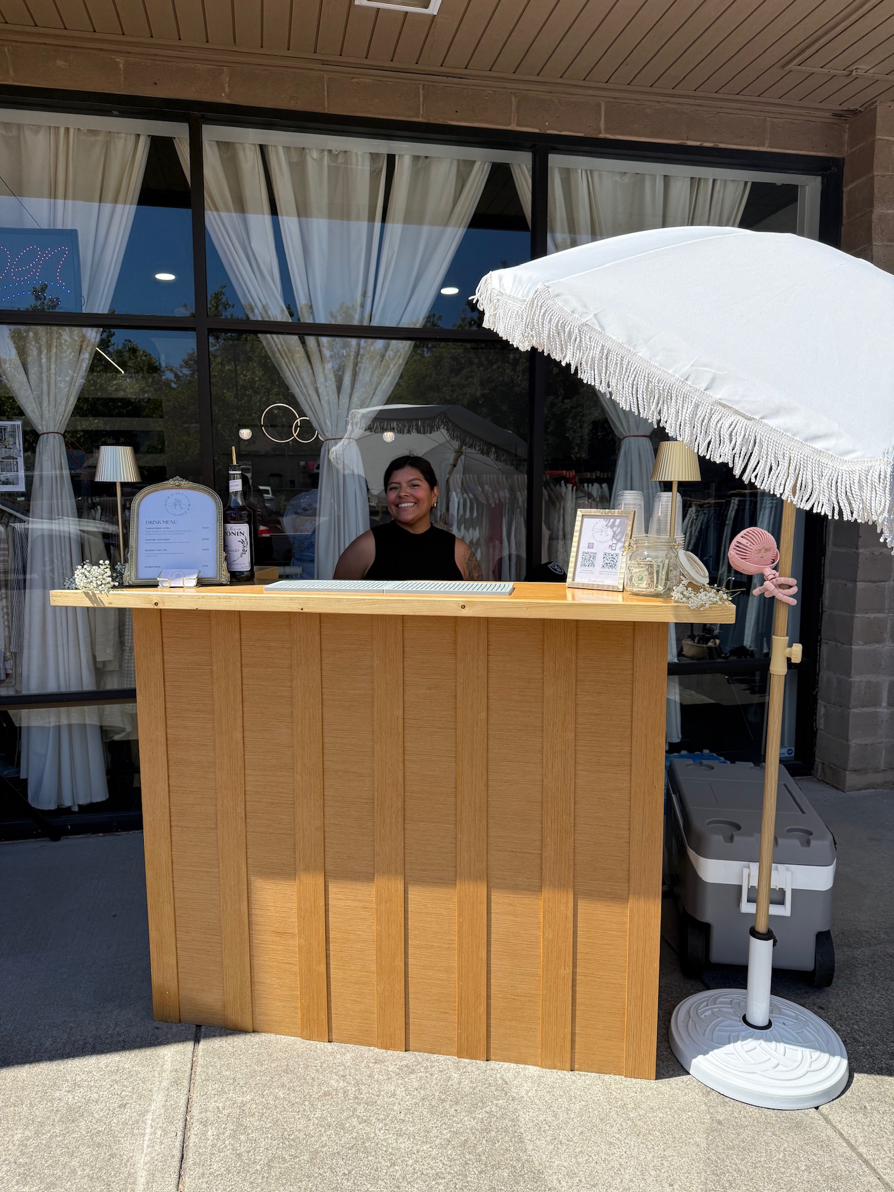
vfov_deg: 71.6
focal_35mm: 24
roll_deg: +0.4
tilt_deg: -4.4
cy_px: 596
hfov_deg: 56.8
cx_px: 447
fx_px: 826
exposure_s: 1/3425
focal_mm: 6.76
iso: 100
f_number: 1.78
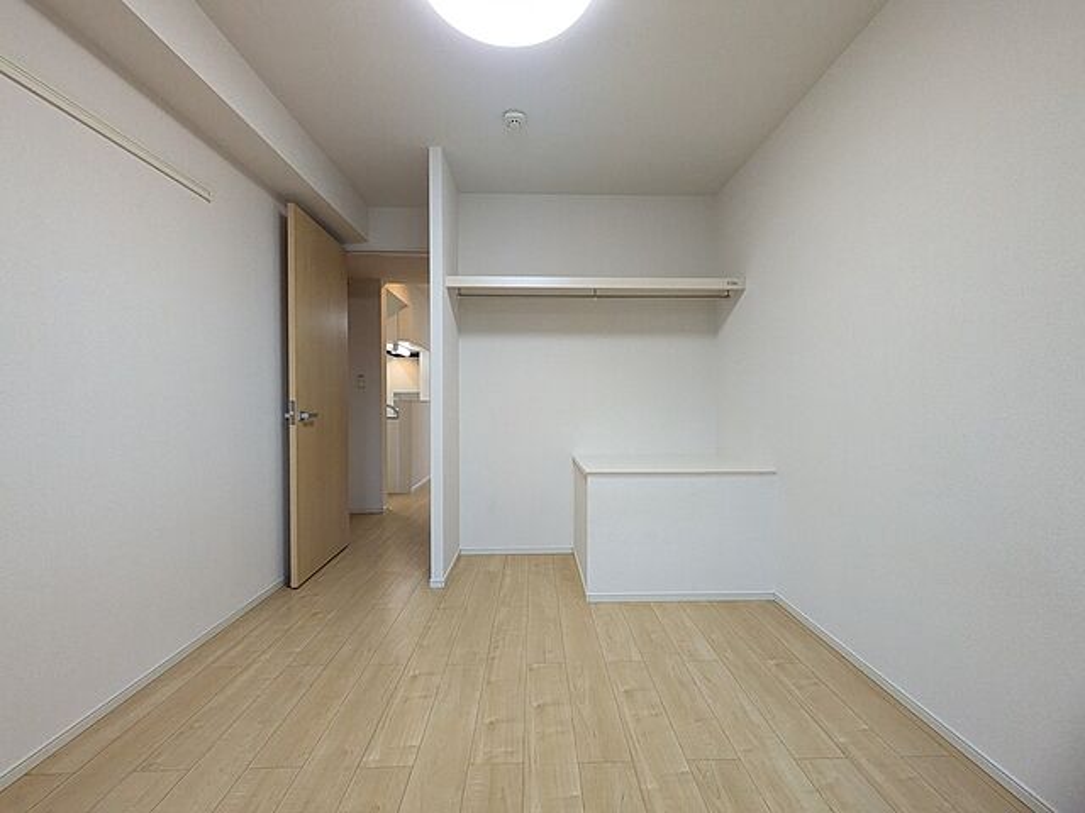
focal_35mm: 14
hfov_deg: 102.1
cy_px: 406
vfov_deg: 85.7
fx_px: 439
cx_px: 542
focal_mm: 1.83
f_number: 2.2
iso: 384
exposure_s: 1/120
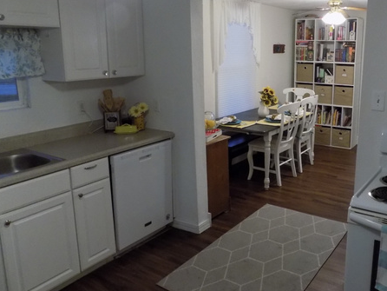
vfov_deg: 42.9
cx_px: 259
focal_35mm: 33
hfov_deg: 54.2
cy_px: 124
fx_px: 369
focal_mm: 4
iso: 400
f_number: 3.1
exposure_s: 1/25
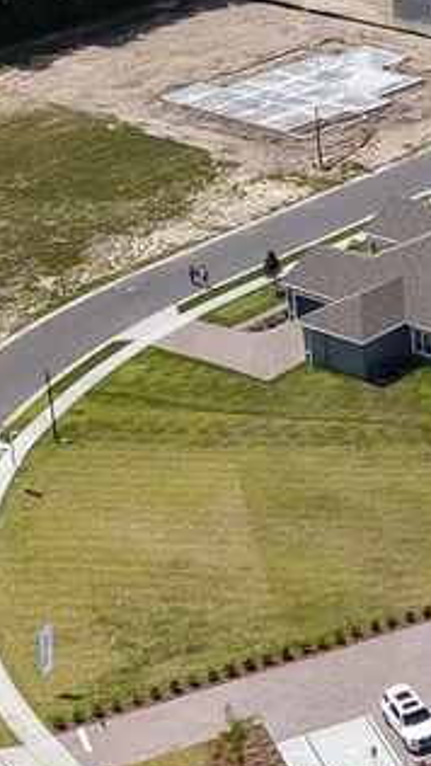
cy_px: 131
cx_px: 925
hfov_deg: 9.4
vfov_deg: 17.8
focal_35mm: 119
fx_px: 2415
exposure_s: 1/90
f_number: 1.8
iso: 100
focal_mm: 8.67
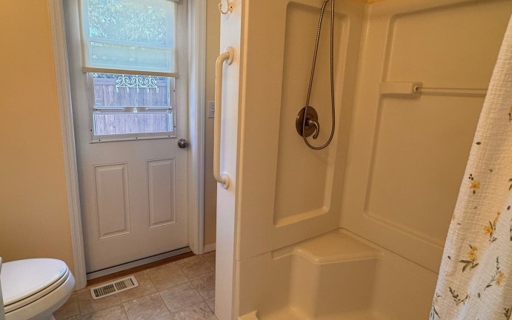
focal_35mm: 22
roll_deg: -1.9
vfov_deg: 55.1
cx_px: 235
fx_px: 307
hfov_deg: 79.5
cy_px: 157
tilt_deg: -12.8
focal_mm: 2.22
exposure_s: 1/120
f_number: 2.2
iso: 200
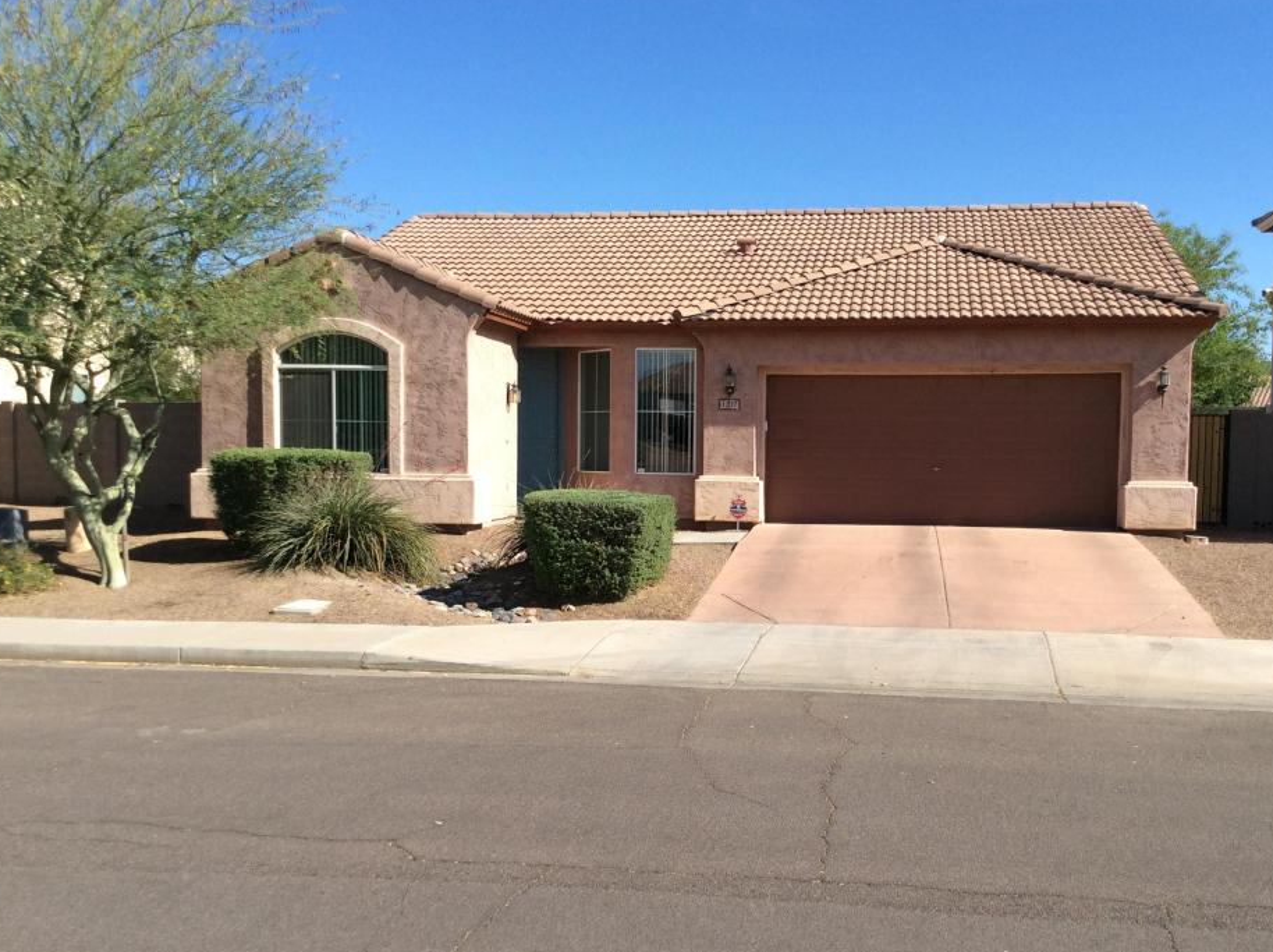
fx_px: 1322
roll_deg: -0.4
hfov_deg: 51.3
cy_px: 527
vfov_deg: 39.5
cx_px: 695
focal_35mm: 36
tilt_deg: -4.9
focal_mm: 3.3
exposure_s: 1/1271
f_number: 2.4
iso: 32
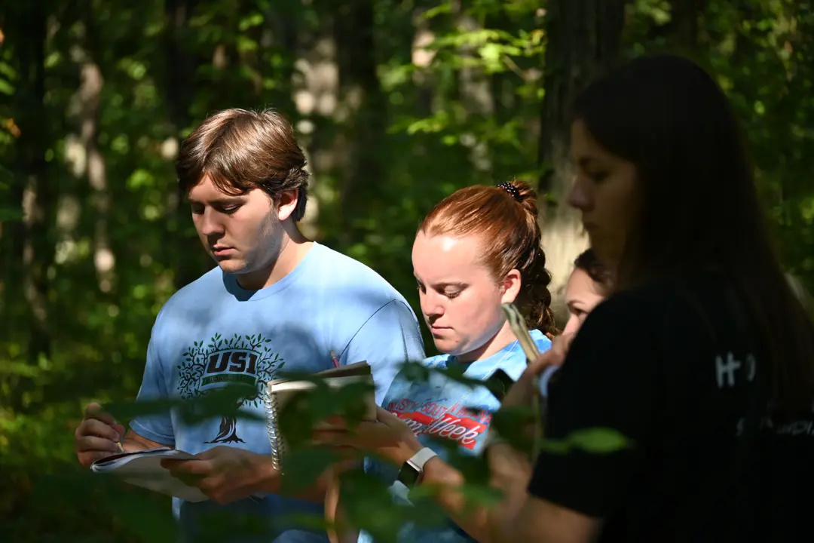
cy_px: 272
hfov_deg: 10.2
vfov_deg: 6.8
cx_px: 407
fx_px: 4578
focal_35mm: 202
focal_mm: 135
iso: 280
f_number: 5.3
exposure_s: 1/250
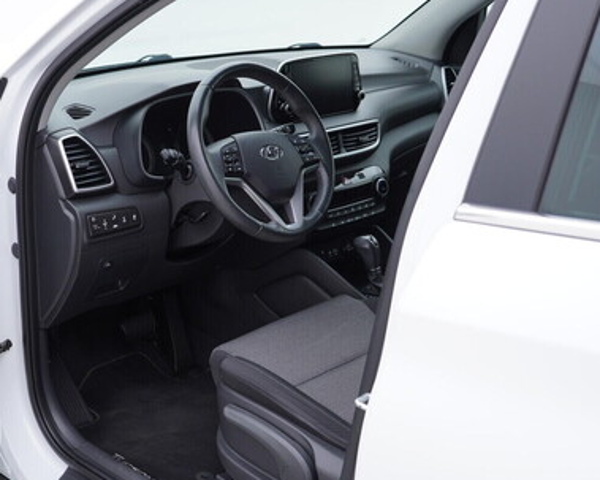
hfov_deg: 37.5
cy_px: 286
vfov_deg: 30.8
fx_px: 870
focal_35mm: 49
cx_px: 180
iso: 125
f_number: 3.2
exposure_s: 1/50
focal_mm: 24
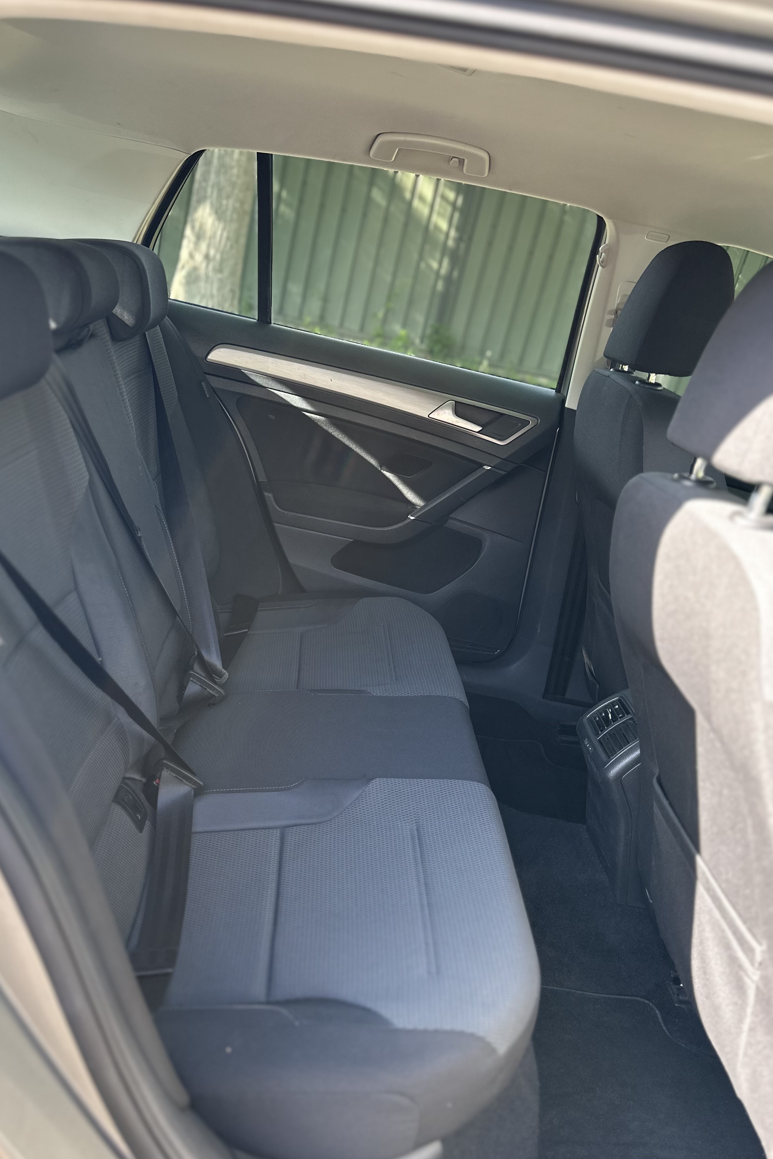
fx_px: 934
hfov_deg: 44.8
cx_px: 325
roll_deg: -13.8
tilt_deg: -20.9
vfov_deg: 63.5
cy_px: 634
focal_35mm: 29
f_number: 1.78
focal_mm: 6.86
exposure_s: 1/149
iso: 125
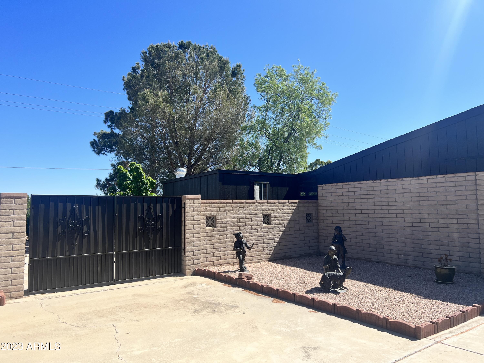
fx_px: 364
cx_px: 242
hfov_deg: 67.3
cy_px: 182
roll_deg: +0.9
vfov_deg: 53.1
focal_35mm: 26
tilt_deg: +3.5
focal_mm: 5.7
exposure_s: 1/3704
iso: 50
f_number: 1.5
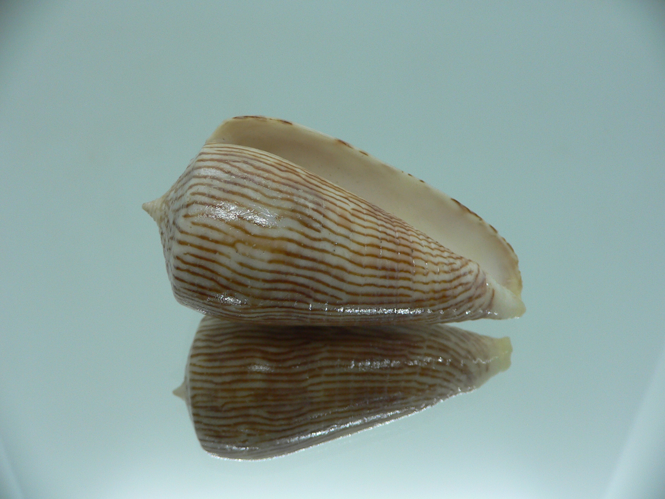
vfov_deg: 40.7
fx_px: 672
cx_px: 332
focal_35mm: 35
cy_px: 250
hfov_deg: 52.6
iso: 80
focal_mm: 4.6
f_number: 2.8
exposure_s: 1/60
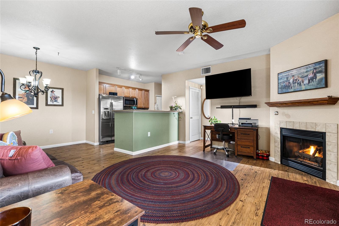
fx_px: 151
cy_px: 113
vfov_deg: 73.8
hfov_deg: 96.7
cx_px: 170
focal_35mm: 16
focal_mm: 16
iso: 200
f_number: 8
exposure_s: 1/10
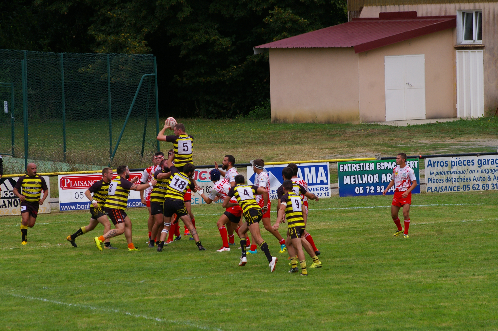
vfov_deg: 4.8
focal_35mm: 285
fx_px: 3939
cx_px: 249
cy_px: 166
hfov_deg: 7.2
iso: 400
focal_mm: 190
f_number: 8
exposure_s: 1/500
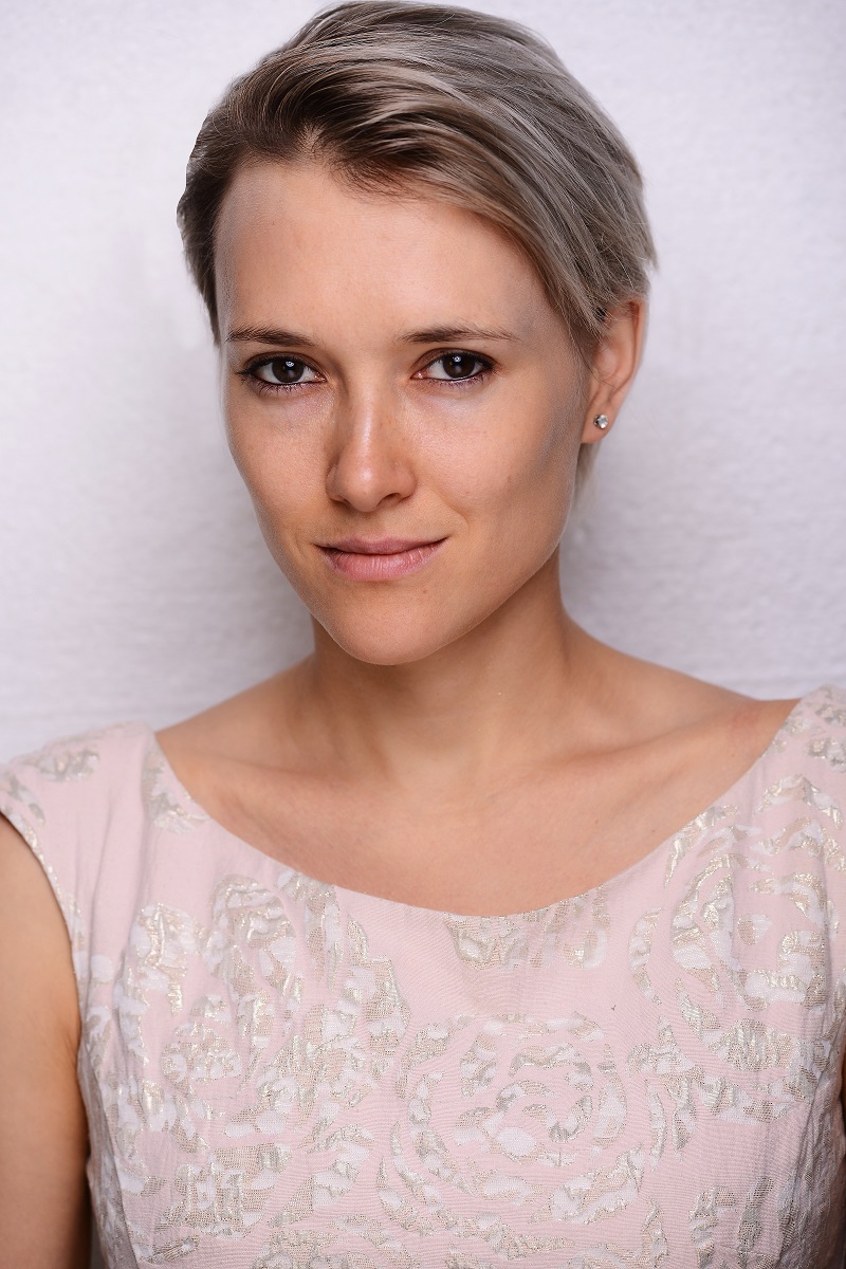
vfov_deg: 16.4
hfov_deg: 11.0
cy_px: 634
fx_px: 4406
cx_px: 423
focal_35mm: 125
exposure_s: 1/80
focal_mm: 125
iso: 100
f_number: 5
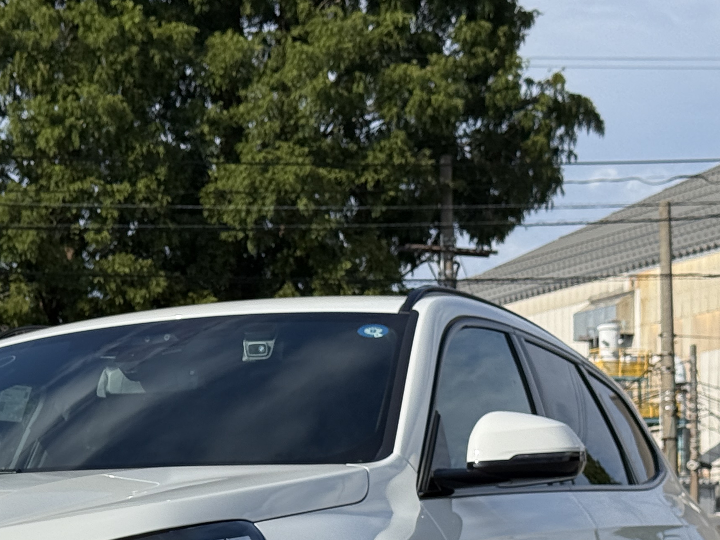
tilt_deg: +2.1
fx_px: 2330
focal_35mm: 112
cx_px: 75
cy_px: 569
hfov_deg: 17.3
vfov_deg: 13.0
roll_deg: +0.2
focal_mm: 6.76
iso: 80
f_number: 1.78
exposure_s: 1/7143
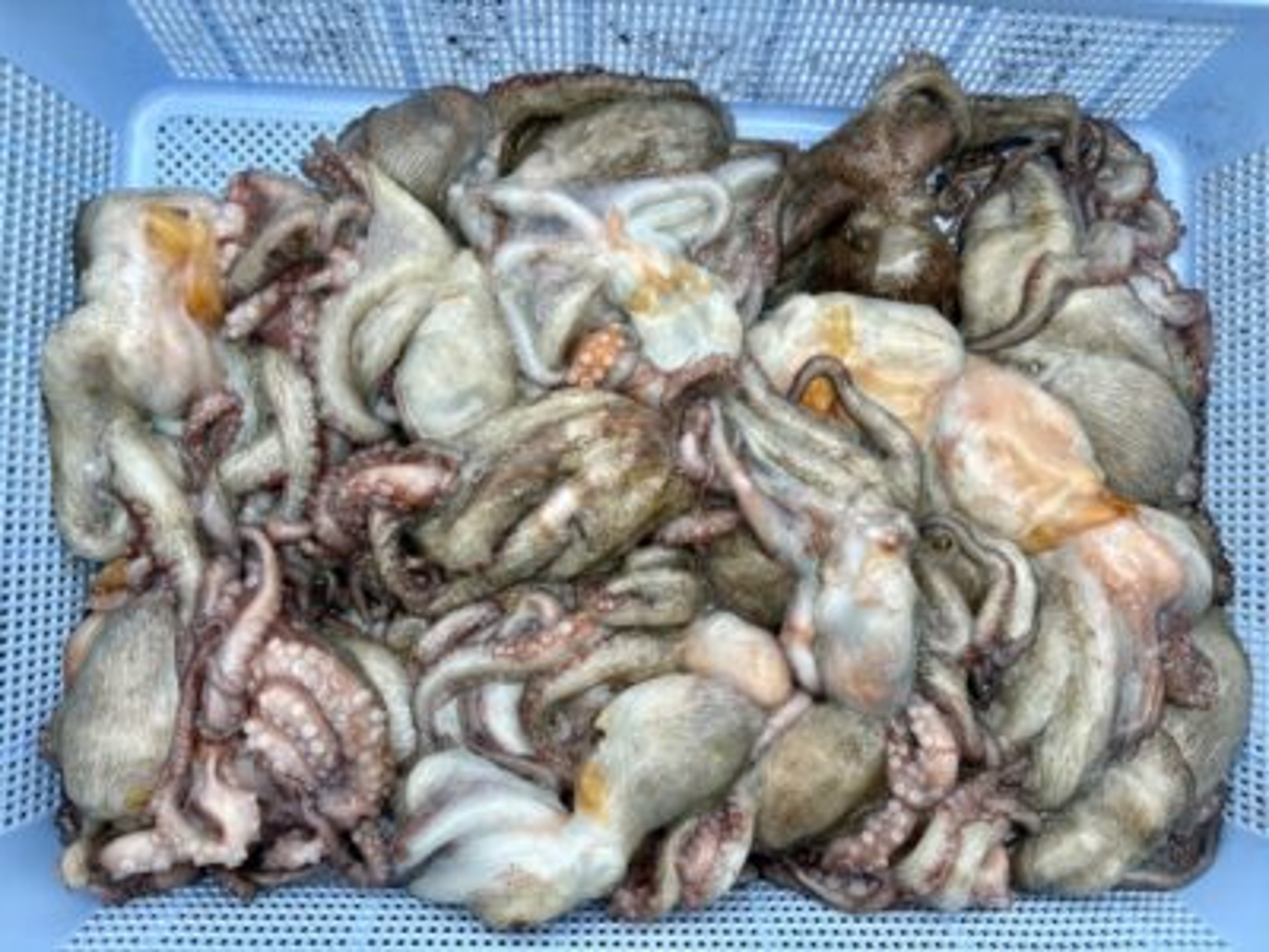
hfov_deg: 67.3
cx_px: 634
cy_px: 476
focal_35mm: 26
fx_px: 953
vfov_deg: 53.1
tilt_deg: -70.8
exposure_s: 1/1451
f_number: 1.6
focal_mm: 5.96
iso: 50
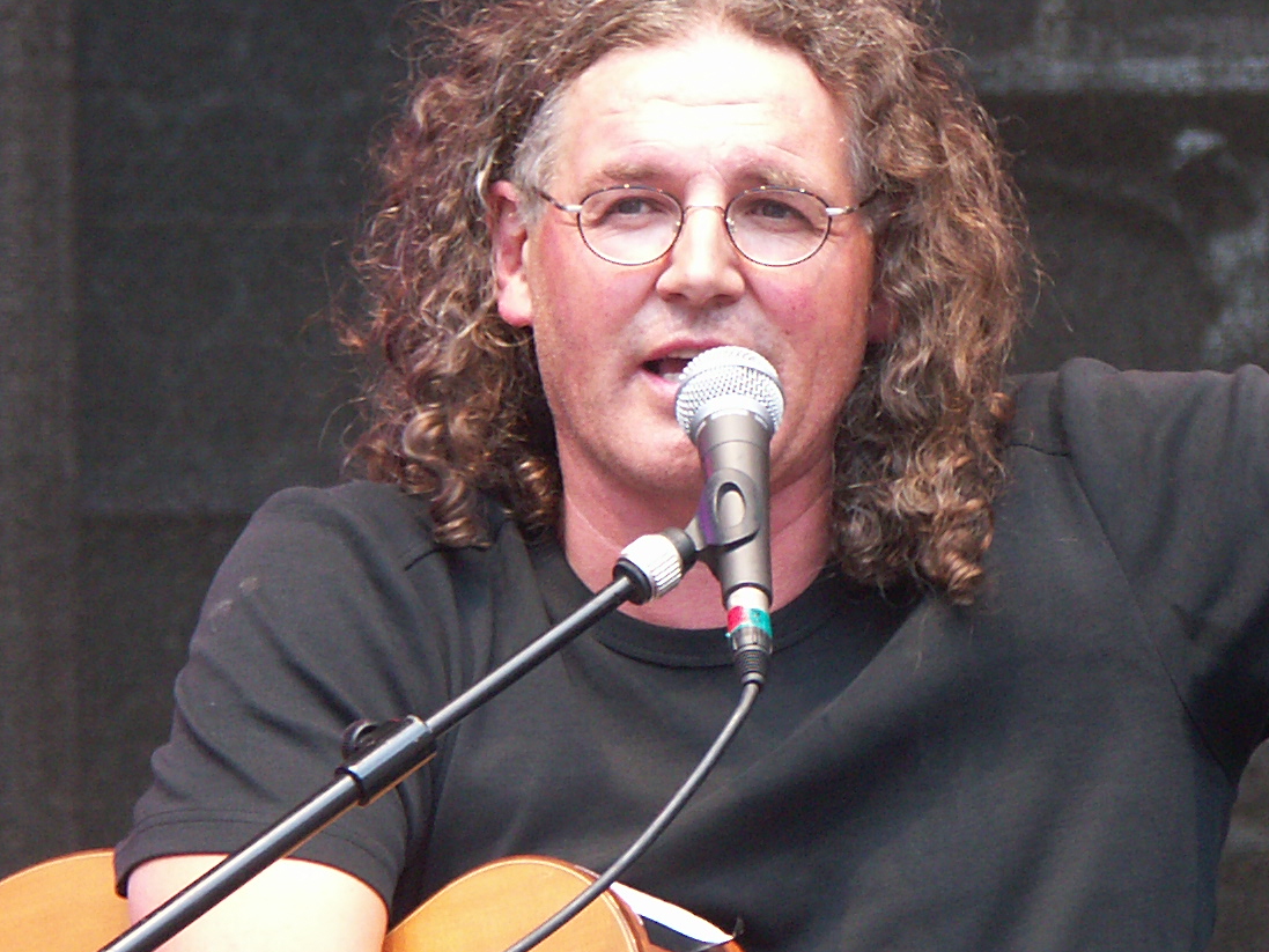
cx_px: 870
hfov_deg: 5.3
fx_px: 13602
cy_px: 581
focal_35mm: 371
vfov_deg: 4.0
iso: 100
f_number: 3.2
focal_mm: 40.58
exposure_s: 1/60
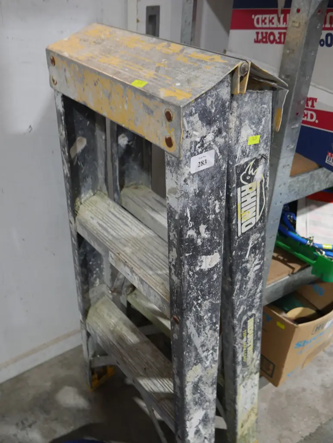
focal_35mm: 32
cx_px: 166
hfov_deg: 44.2
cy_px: 222
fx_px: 410
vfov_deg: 56.8
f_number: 3.6
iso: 1000
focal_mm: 16
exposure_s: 1/60
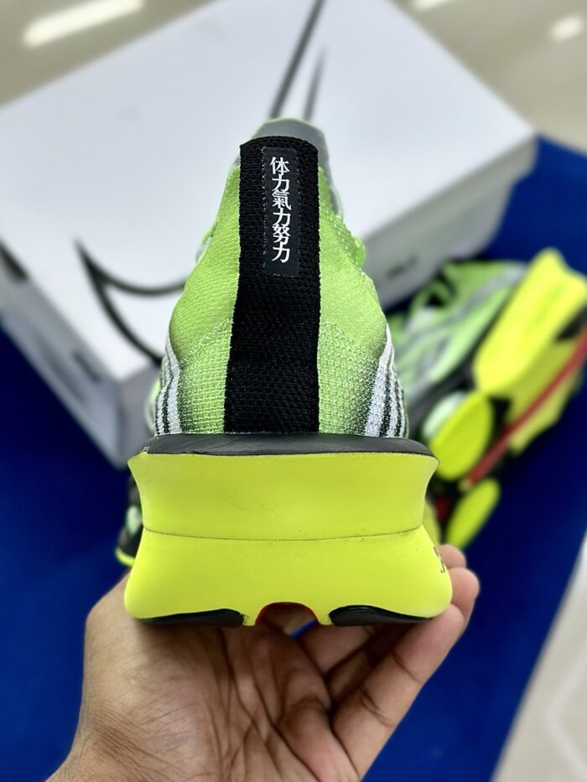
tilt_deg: -57.4
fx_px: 1085
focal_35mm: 48
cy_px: 391
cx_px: 294
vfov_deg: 39.7
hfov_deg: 30.3
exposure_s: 1/124
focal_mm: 6.86
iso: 64
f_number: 1.78
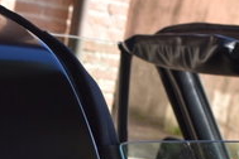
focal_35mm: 164
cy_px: 276
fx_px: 1089
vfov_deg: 8.1
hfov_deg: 12.5
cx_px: 159
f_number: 5.6
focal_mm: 27
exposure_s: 1/250
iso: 280
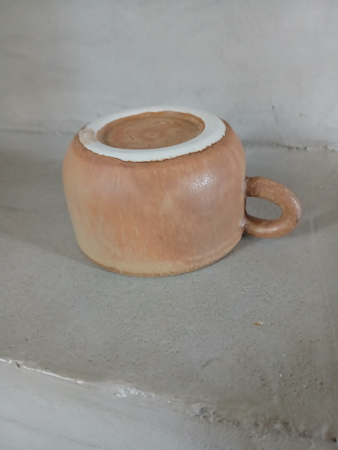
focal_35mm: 26
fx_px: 338
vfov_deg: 67.3
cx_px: 169
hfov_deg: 53.1
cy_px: 225
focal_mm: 3.98
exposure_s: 1/20
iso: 500
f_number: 1.8
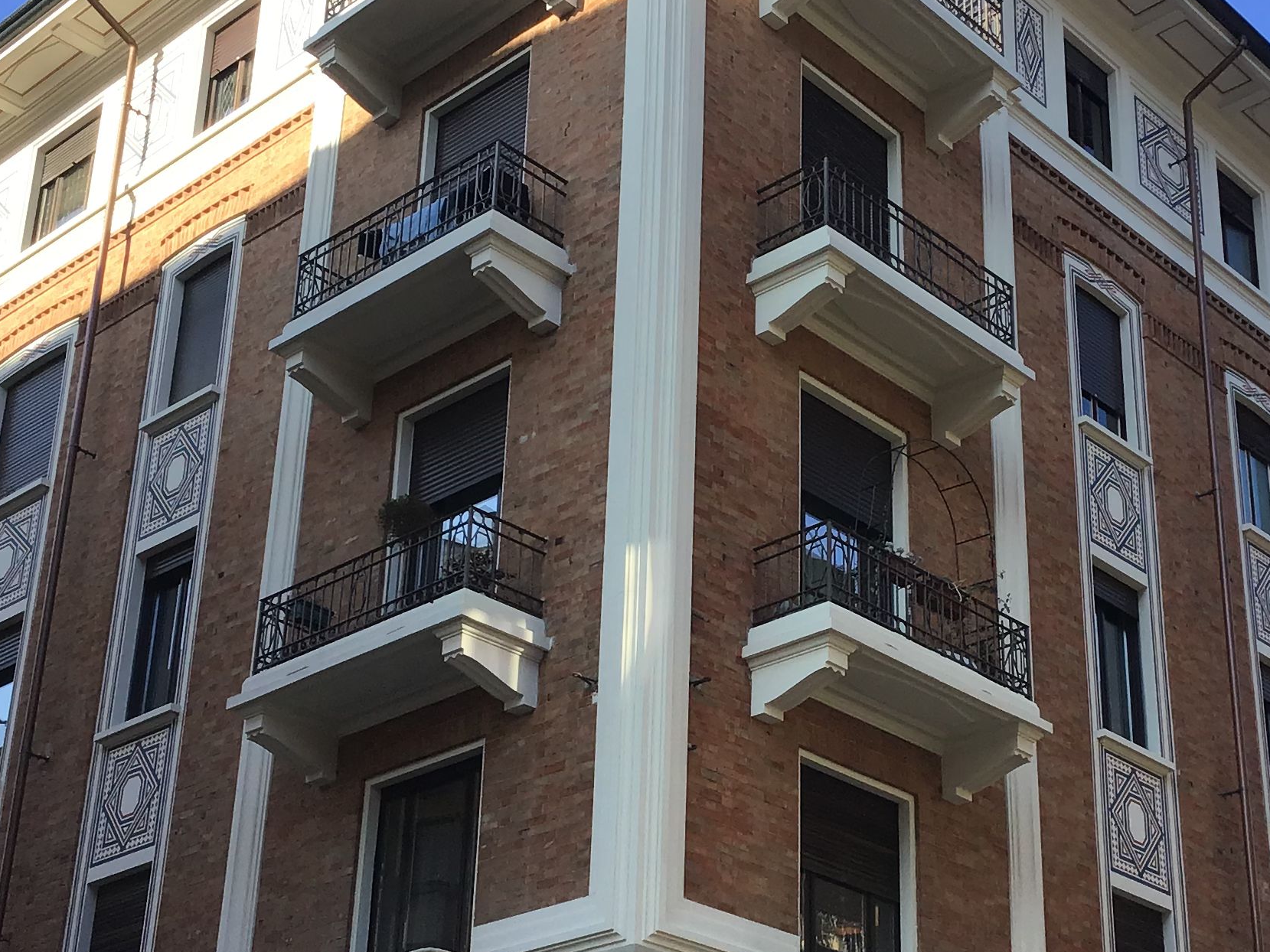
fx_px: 2238
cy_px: 615
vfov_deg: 23.9
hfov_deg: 31.6
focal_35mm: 61
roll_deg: -0.4
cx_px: 769
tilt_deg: +24.4
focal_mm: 3.3
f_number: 2.4
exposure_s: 1/386
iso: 25
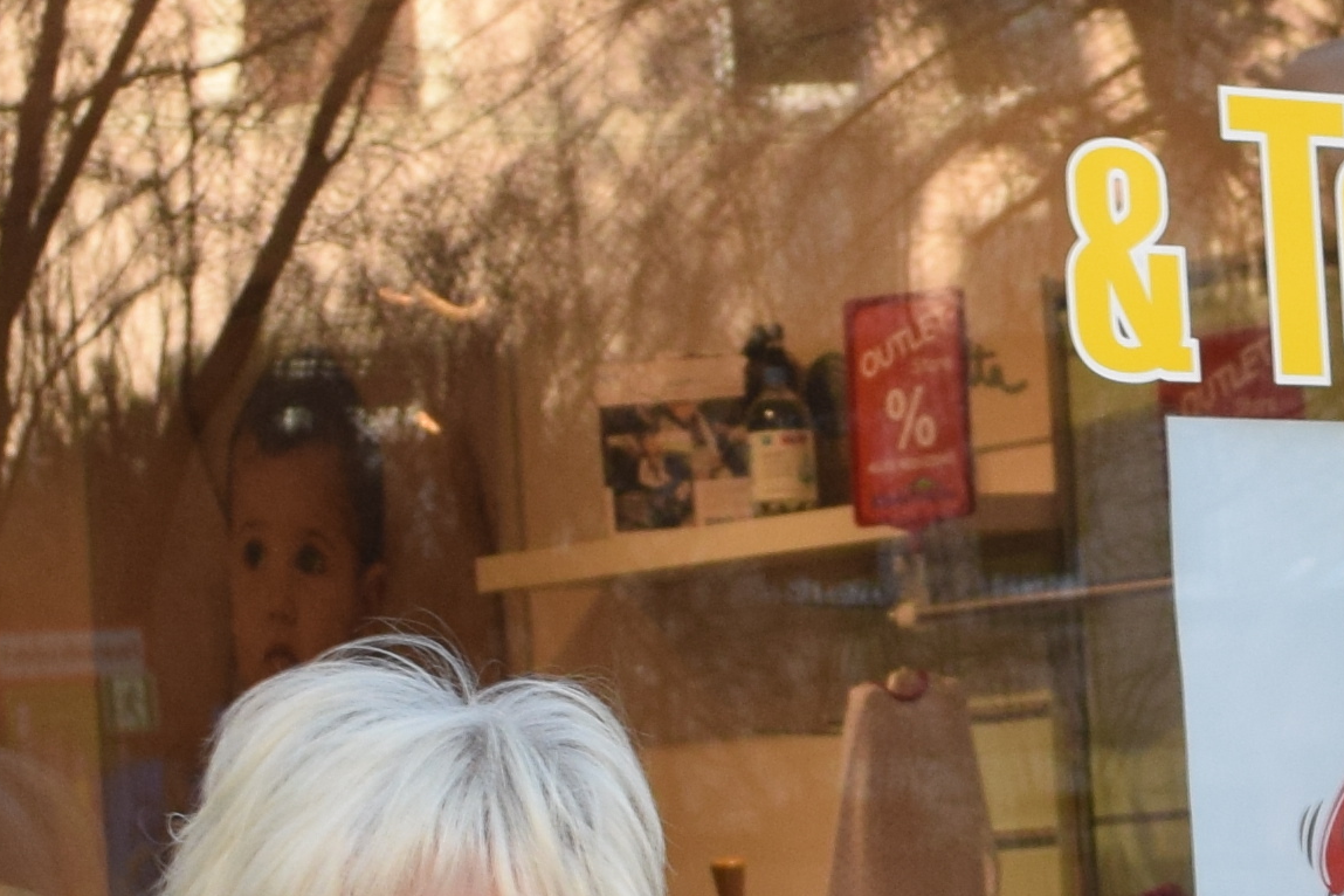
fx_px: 7018
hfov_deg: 10.7
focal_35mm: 188
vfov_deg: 7.2
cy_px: 1254
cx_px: 1781
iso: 400
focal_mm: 24
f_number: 7.1
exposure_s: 1/200
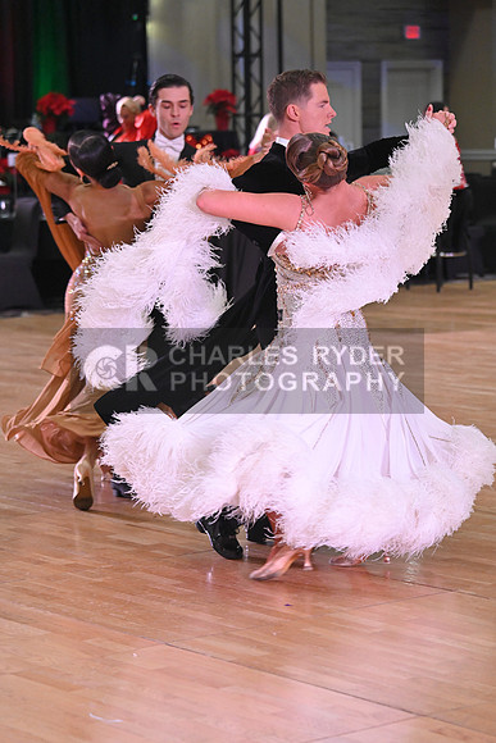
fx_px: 2478
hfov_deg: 11.4
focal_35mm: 120
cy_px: 372
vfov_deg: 17.1
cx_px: 248
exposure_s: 1/400
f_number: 5.6
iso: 3200
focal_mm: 120
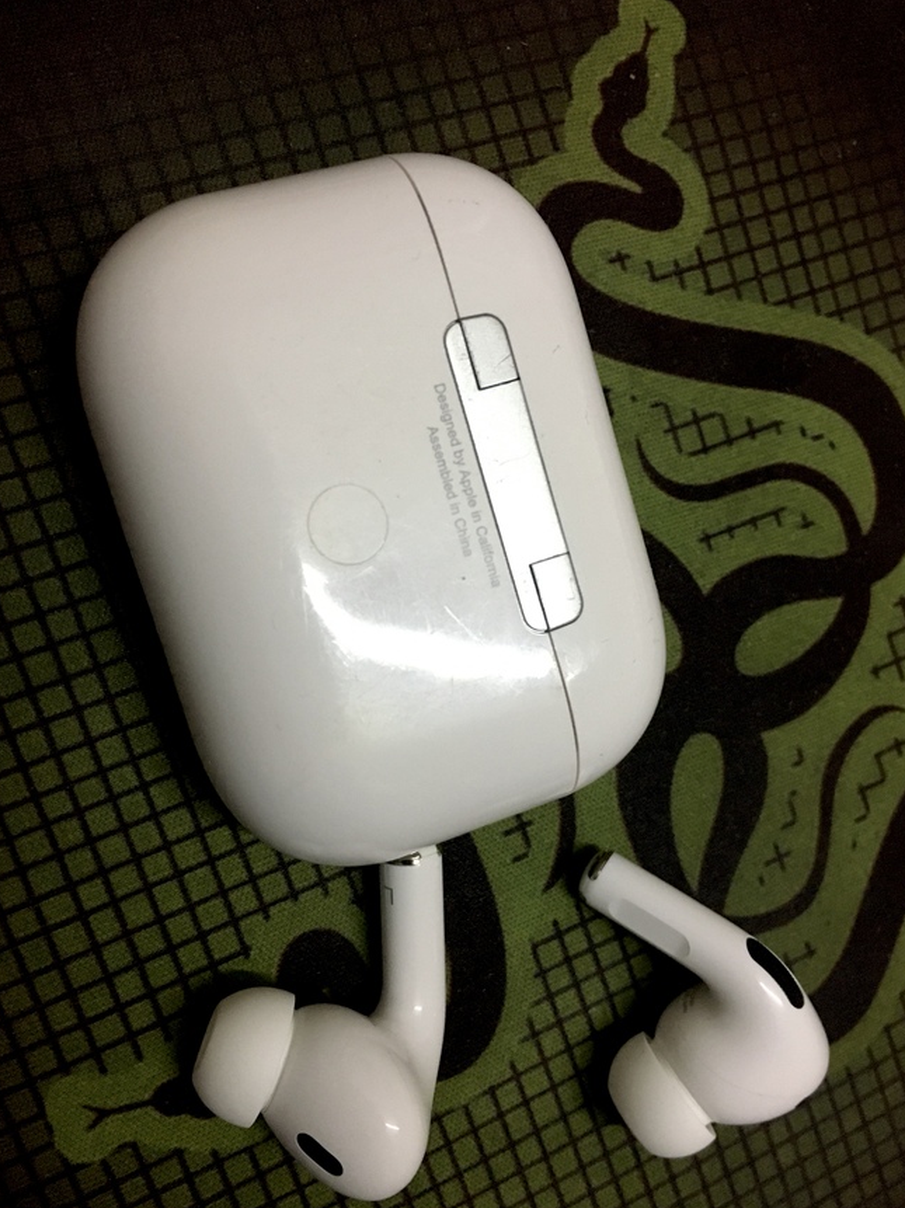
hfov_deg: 45.4
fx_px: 1081
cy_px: 640
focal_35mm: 31
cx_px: 466
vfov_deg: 58.3
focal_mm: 4.15
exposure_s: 1/25
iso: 250
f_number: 2.2
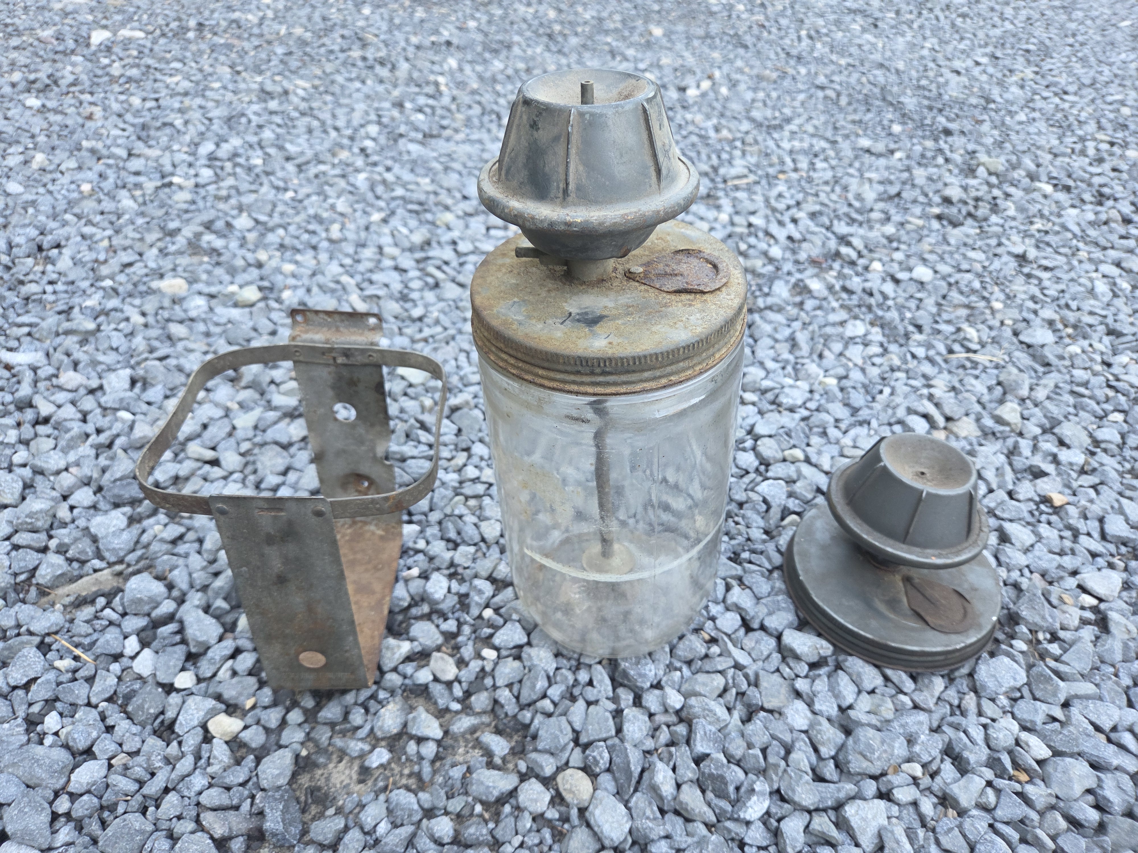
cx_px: 569
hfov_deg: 73.9
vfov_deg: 58.9
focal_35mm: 23
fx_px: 756
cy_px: 426
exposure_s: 1/180
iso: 160
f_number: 1.8
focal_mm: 5.4
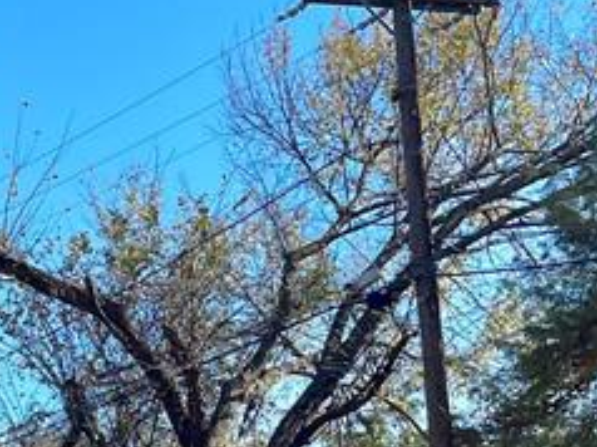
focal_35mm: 112
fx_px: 1930
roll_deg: -1.5
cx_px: -464
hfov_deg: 15.3
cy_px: 349
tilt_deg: +10.3
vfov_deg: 13.1
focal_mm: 5.1
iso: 50
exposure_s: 1/2222
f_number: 1.6
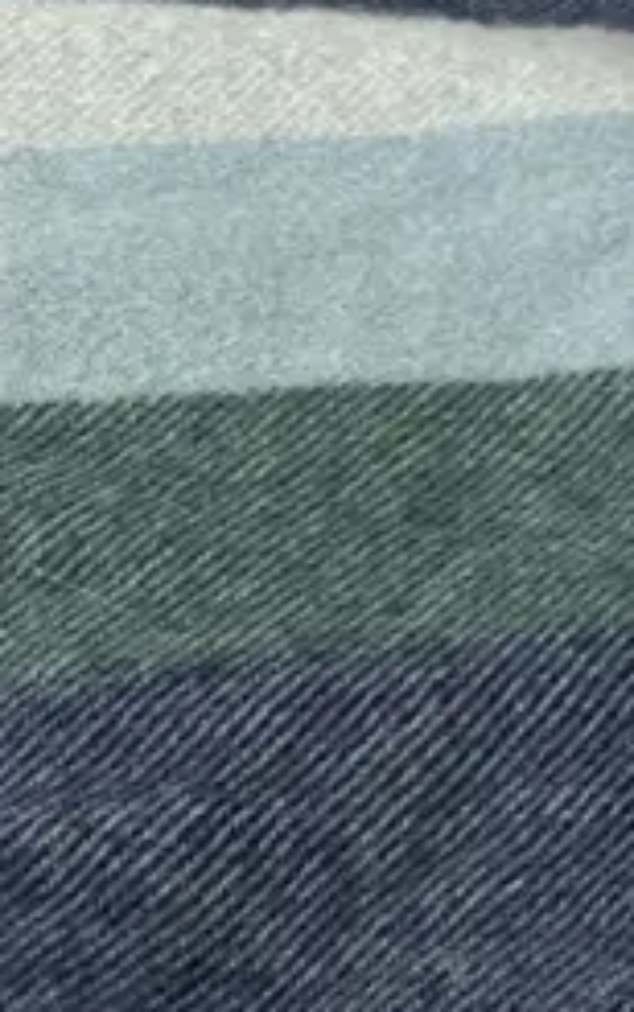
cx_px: 1791
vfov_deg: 19.6
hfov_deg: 9.9
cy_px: 584
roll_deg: -14.5
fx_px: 2927
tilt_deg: -41.1
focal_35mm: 106
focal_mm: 6.86
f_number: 1.78
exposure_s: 1/50
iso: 125
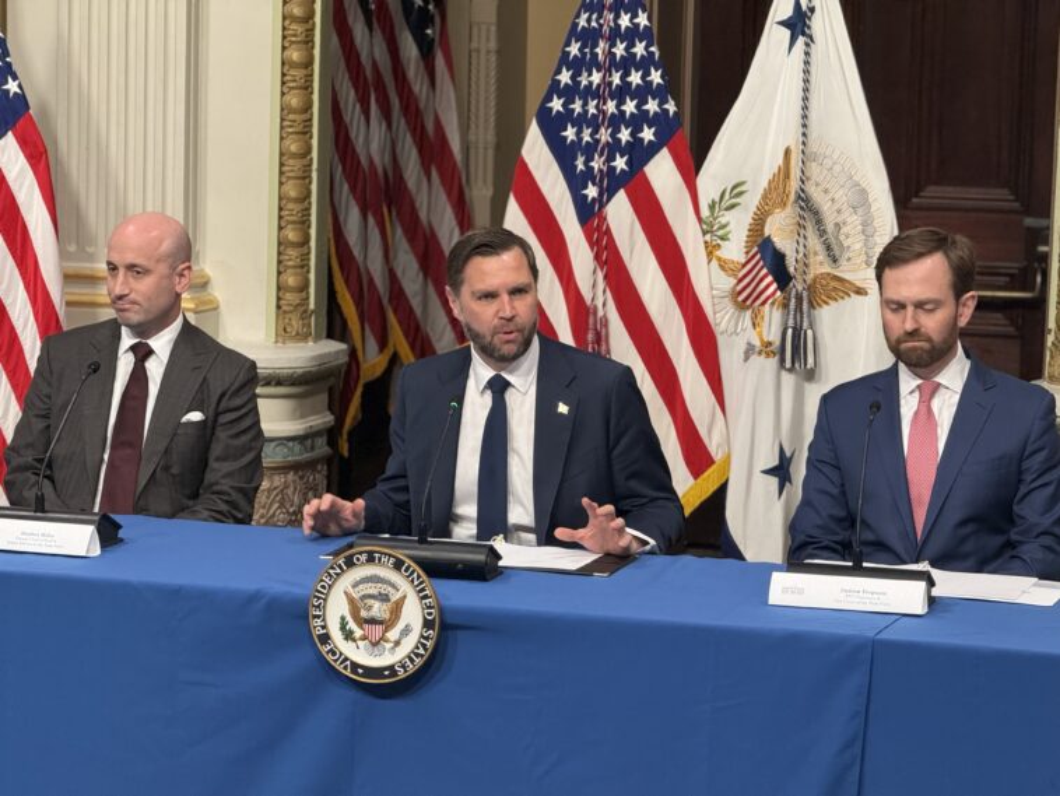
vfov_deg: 12.4
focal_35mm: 120
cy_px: 398
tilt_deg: -6.0
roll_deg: -1.9
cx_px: 530
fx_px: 3676
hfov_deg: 16.4
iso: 320
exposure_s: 1/60
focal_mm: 15.66
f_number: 2.8
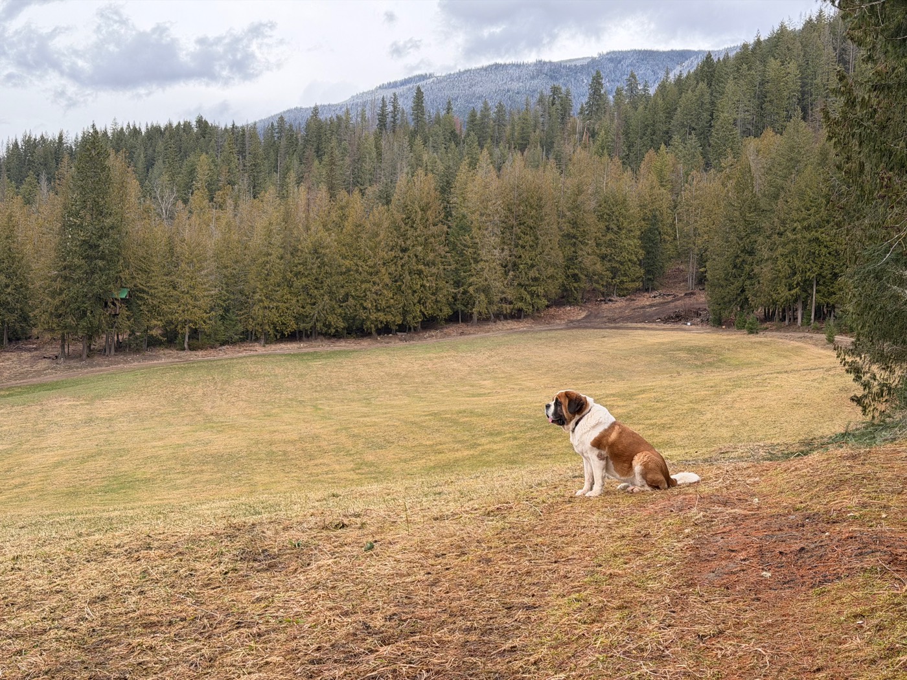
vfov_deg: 30.3
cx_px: 454
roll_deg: -3.4
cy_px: 340
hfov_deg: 39.7
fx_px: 1258
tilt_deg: -1.8
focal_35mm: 48
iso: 80
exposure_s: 1/895
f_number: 1.78
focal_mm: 6.76
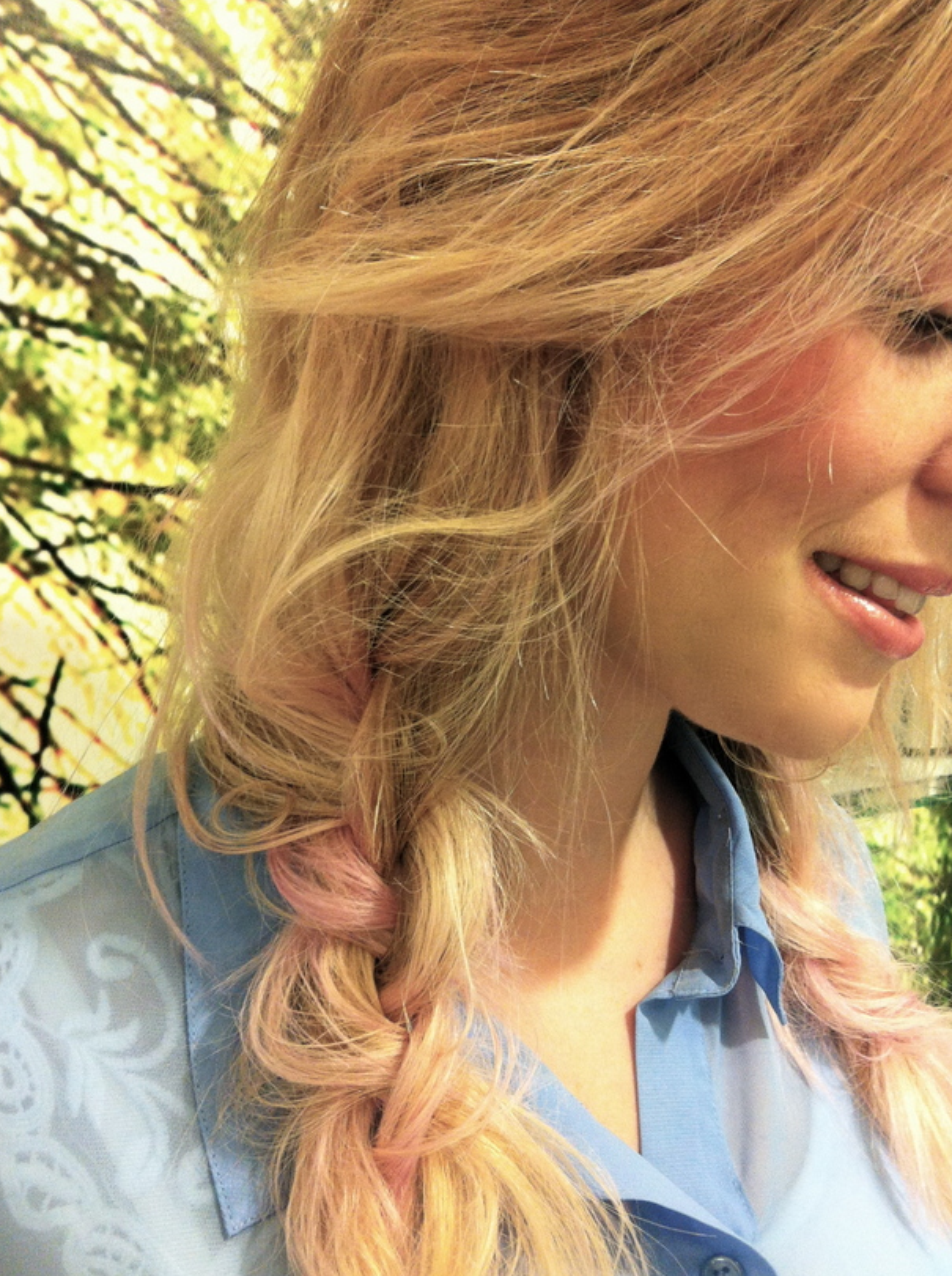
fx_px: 1361
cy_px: 621
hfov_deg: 38.5
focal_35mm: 37
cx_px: 459
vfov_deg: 50.2
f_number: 2.8
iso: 200
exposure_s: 1/15
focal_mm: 3.85
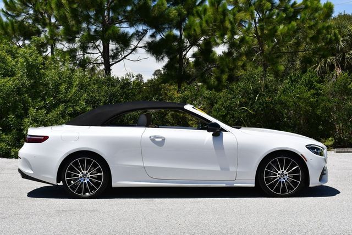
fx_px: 587
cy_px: 118
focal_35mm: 60
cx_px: 176
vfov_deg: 22.7
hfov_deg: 33.4
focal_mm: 30
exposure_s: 1/320
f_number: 9
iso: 100
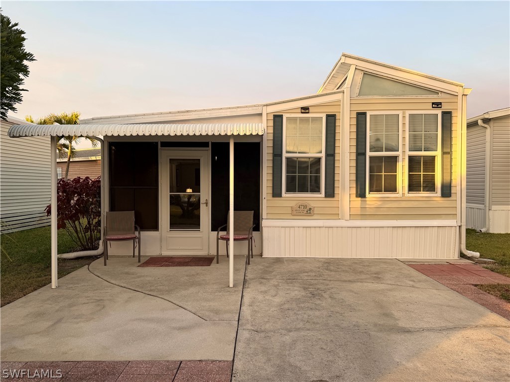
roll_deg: +0.4
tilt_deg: -0.9
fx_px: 354
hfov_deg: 71.6
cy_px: 191
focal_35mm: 24
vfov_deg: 56.8
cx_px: 255
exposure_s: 1/622
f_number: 1.78
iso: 80
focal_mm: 6.76
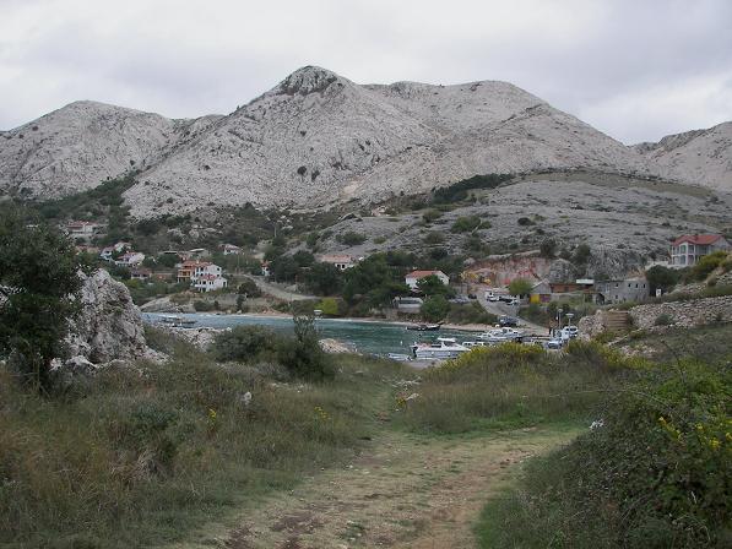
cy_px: 274
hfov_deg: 51.3
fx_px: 761
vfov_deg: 39.7
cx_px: 366
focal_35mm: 36
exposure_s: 1/100
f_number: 2.8
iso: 50
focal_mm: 6
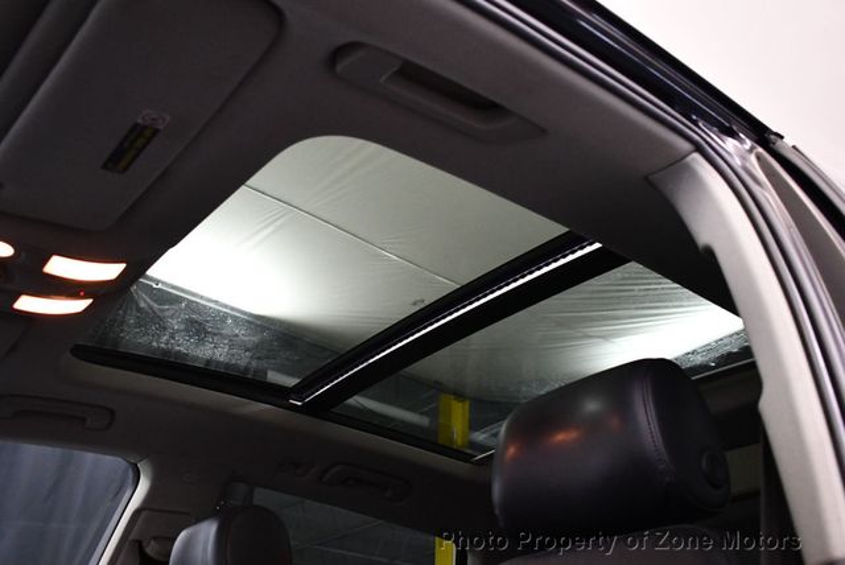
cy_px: 282
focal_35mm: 36
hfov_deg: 53.1
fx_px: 846
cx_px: 422
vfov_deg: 36.9
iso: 2800
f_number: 3.5
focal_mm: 18
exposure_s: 1/125
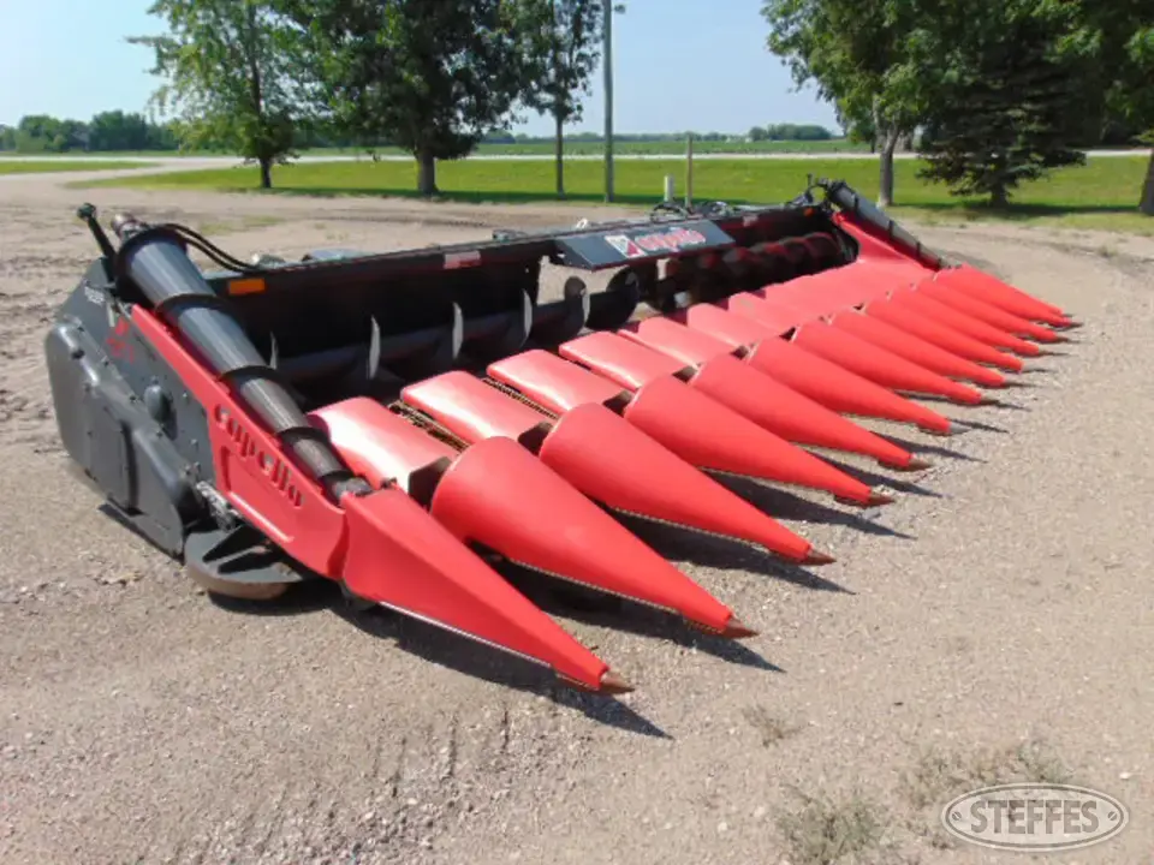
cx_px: 577
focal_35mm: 25
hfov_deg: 69.4
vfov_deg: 54.9
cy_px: 432
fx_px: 833
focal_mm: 4.5
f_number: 7.7
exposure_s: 1/250
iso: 80
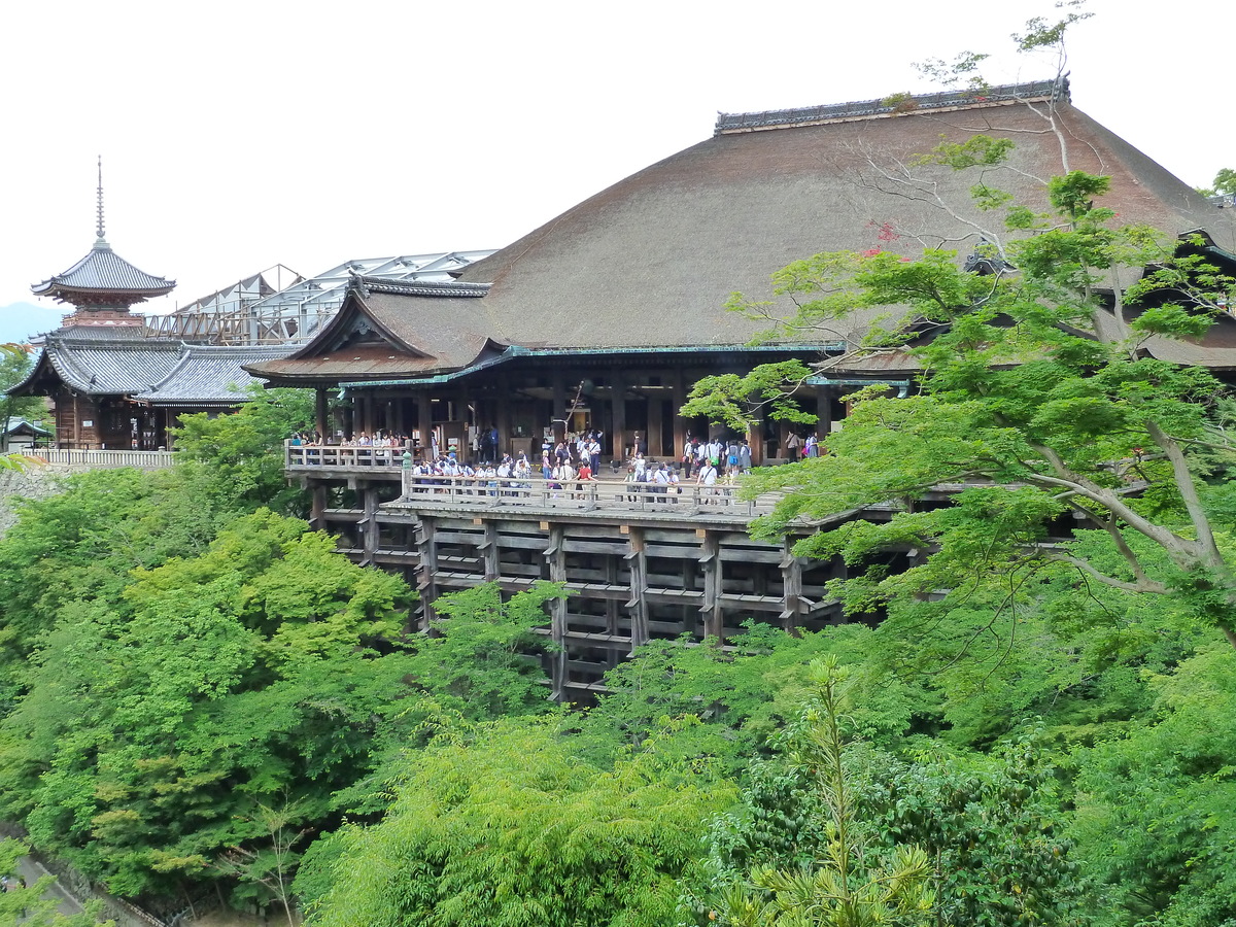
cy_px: 464
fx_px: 1571
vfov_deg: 32.9
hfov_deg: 42.9
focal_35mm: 44
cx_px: 618
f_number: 4
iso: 200
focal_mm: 7.3
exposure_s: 1/100
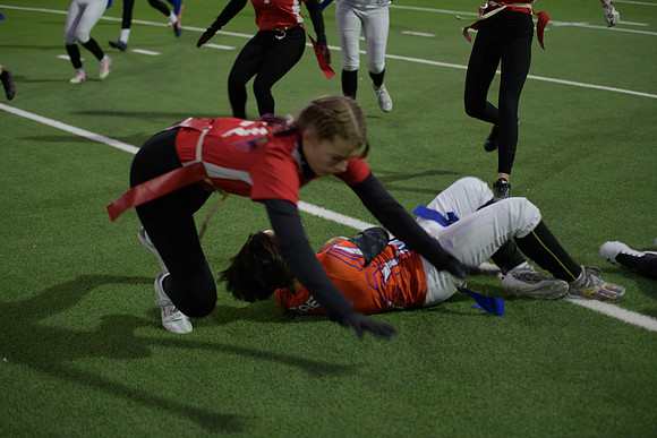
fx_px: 1278
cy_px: 219
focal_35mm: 70
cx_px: 328
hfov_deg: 28.8
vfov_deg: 19.5
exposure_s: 1/200
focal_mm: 70
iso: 400
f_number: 2.8
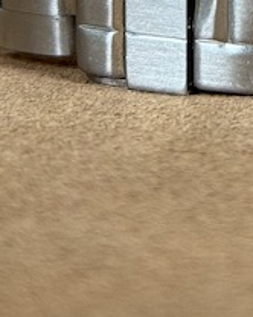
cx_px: 290
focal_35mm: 231
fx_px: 2165
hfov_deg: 6.6
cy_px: -305
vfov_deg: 8.0
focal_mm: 6.76
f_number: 1.78
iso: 80
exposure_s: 1/60
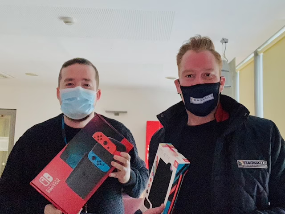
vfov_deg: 44.2
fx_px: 263
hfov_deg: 56.8
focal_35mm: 32
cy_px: 107
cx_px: 142
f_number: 2.2
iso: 500
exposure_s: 1/35
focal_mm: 2.87
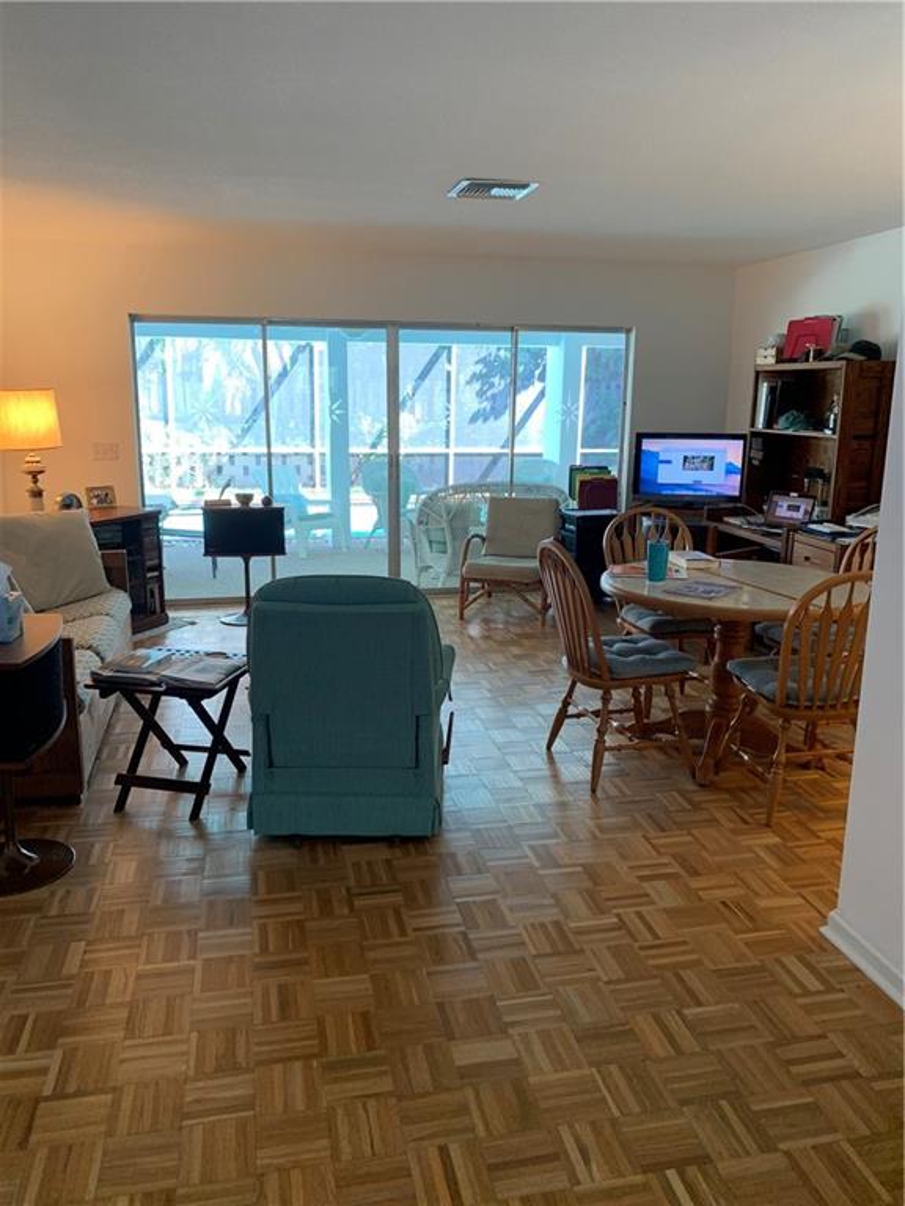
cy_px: 603
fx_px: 906
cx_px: 452
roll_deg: +0.4
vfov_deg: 67.3
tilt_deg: -9.6
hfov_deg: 53.1
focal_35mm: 26
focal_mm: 4.25
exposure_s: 1/60
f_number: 1.8
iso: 80
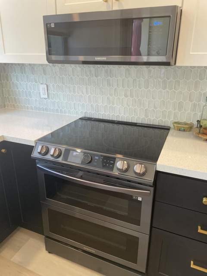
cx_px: 104
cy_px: 138
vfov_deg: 67.3
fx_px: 207
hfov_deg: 53.1
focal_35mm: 26
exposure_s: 1/60
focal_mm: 4.2
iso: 64
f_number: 1.6
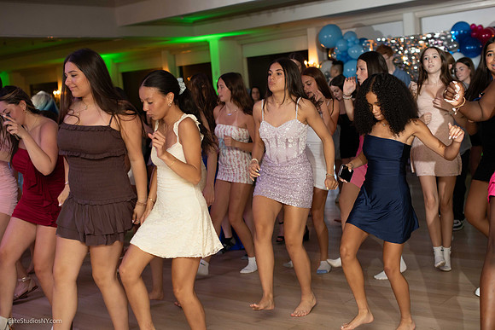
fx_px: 688
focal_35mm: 50
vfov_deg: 27.0
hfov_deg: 39.6
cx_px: 248
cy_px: 165
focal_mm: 50
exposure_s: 1/125
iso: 1600
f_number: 2.8
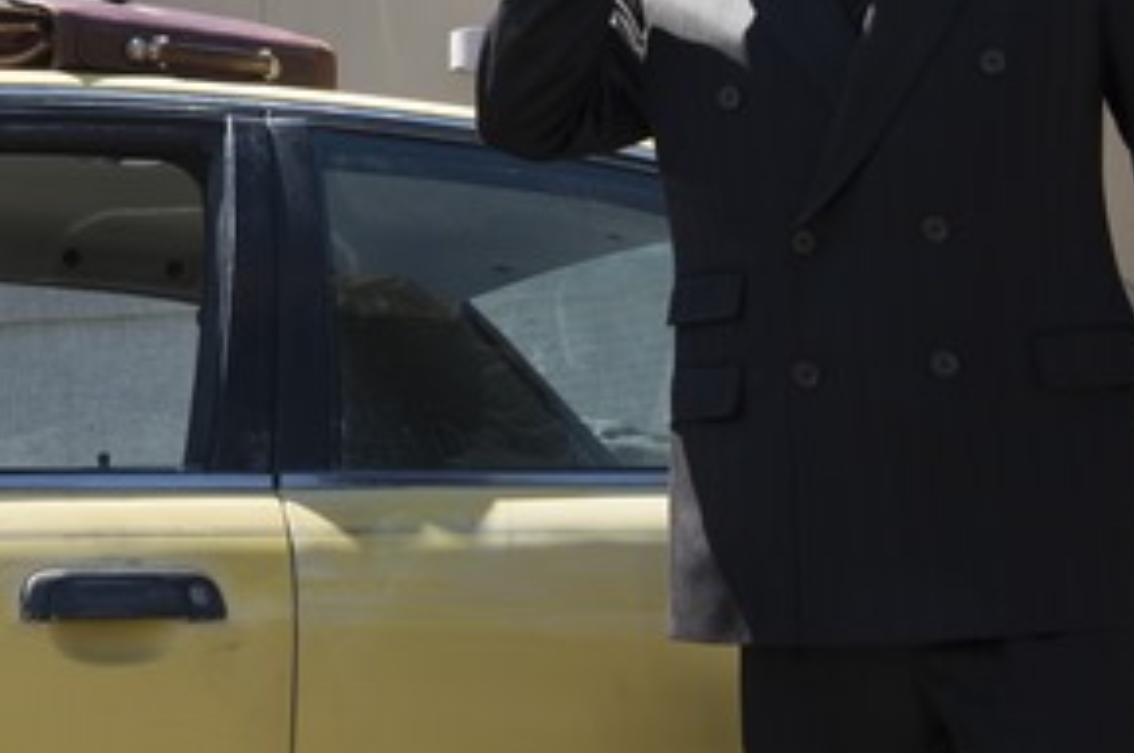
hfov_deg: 22.0
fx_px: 2895
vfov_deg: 14.8
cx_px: 306
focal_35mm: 92
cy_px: 247
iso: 400
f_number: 11
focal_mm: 38
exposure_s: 1/200
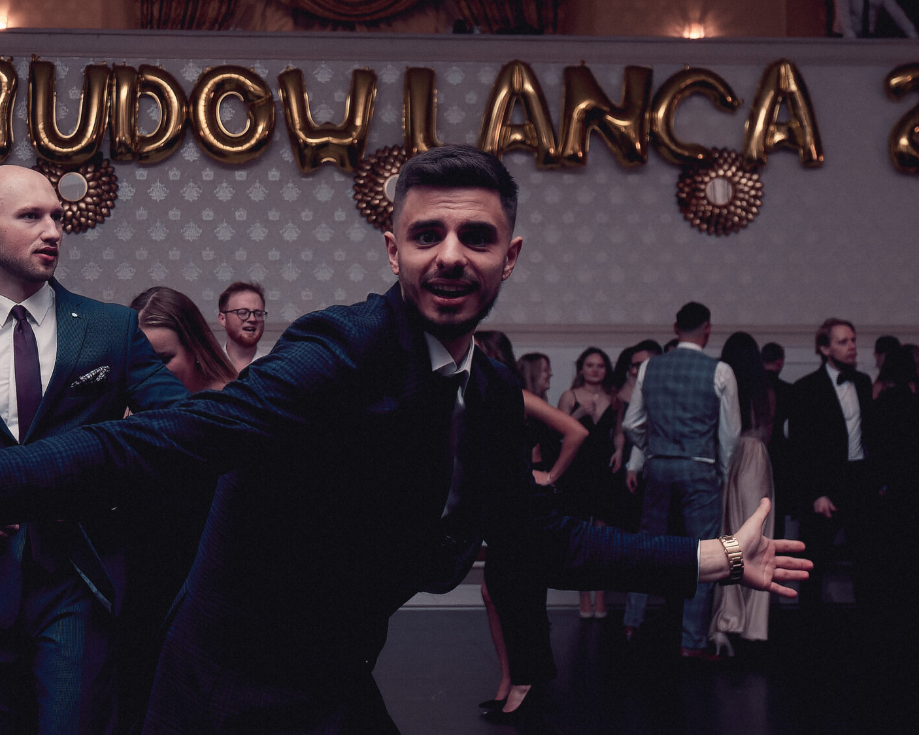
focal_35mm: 64
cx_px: 322
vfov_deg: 23.8
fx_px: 1740
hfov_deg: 29.4
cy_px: 443
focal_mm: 18
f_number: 4
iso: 1600
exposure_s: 1/160
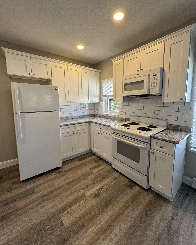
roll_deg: +1.0
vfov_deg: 96.7
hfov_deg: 84.0
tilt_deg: -6.7
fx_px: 109
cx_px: 99
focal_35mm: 15
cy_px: 114
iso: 100
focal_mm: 2.22
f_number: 2.2
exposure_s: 1/120
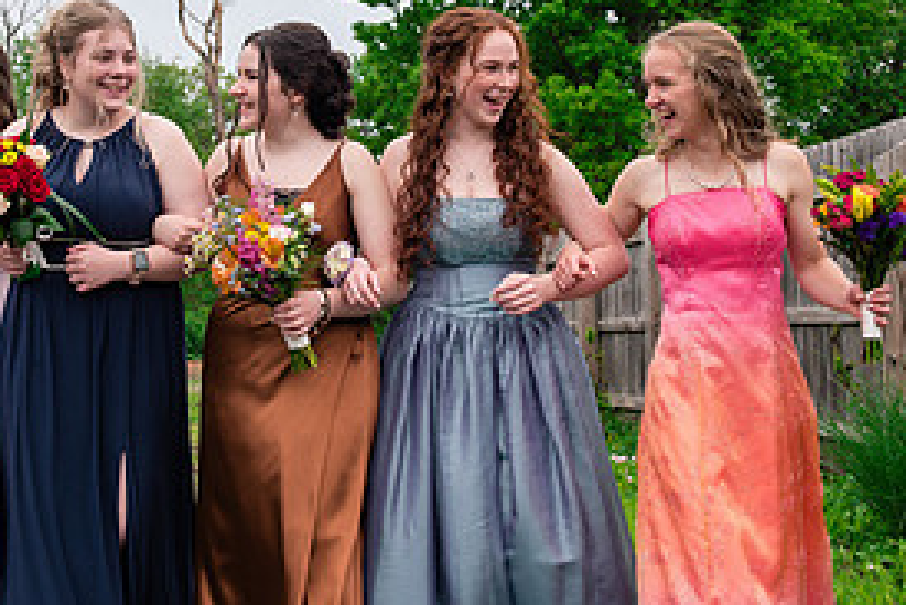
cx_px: 284
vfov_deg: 18.3
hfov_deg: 27.1
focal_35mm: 74
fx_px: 1863
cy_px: 121
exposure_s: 1/200
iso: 400
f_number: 8
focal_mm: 35
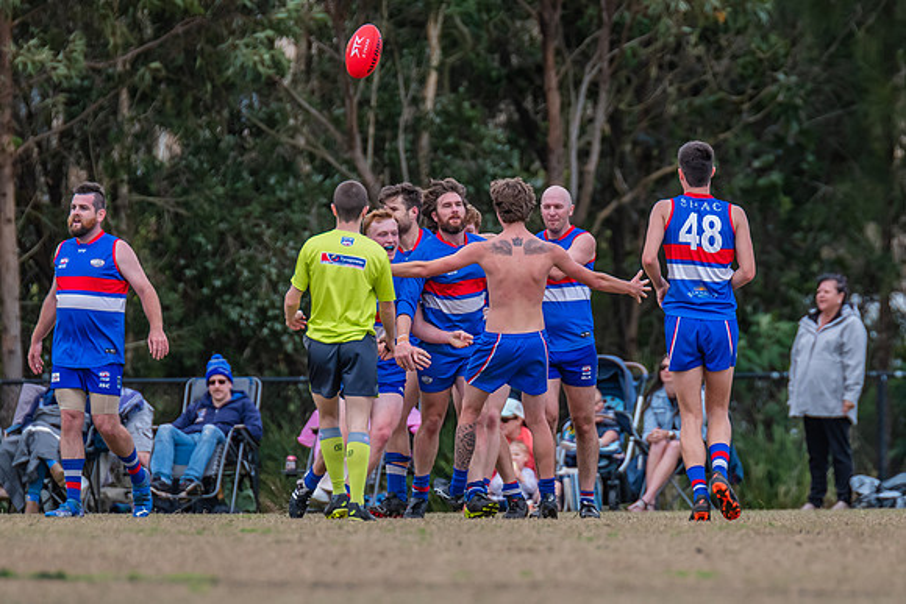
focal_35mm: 699
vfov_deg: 2.0
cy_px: 294
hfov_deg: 2.9
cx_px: 513
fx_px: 17596
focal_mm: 420
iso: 800
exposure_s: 1/2000
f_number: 5
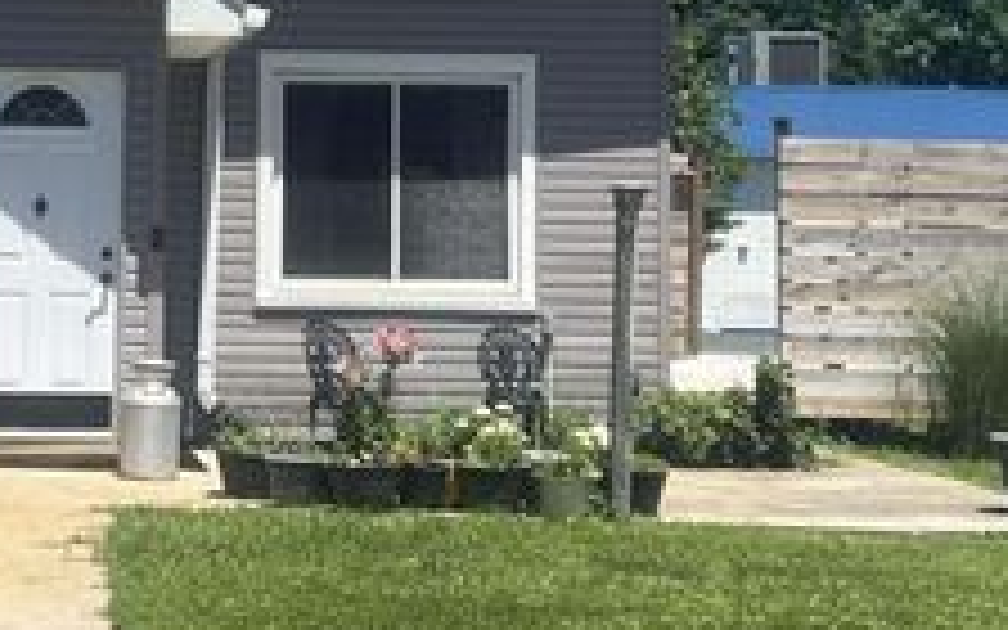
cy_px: -43
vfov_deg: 14.2
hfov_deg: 22.1
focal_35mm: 90
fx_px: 2472
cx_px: -14
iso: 50
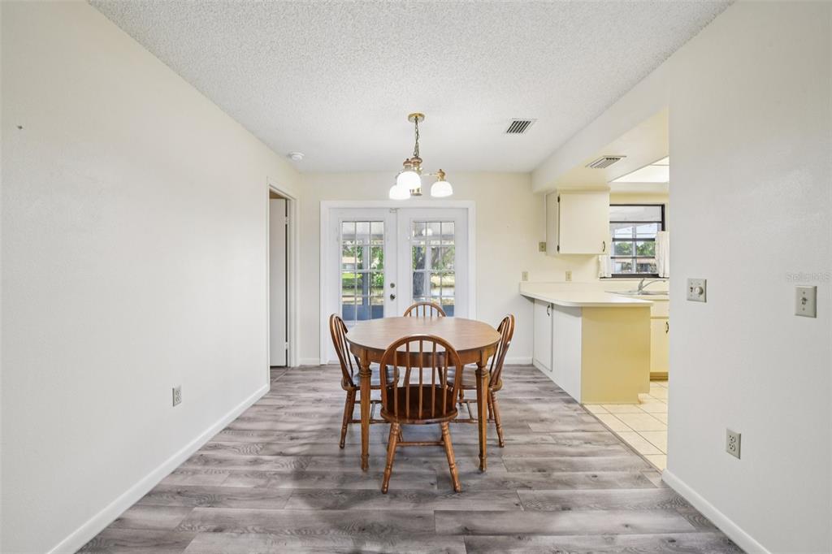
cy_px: 277
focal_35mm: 14
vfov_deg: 81.2
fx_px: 323
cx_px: 416
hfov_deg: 104.3
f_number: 8
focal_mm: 14
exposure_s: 1/10
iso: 400
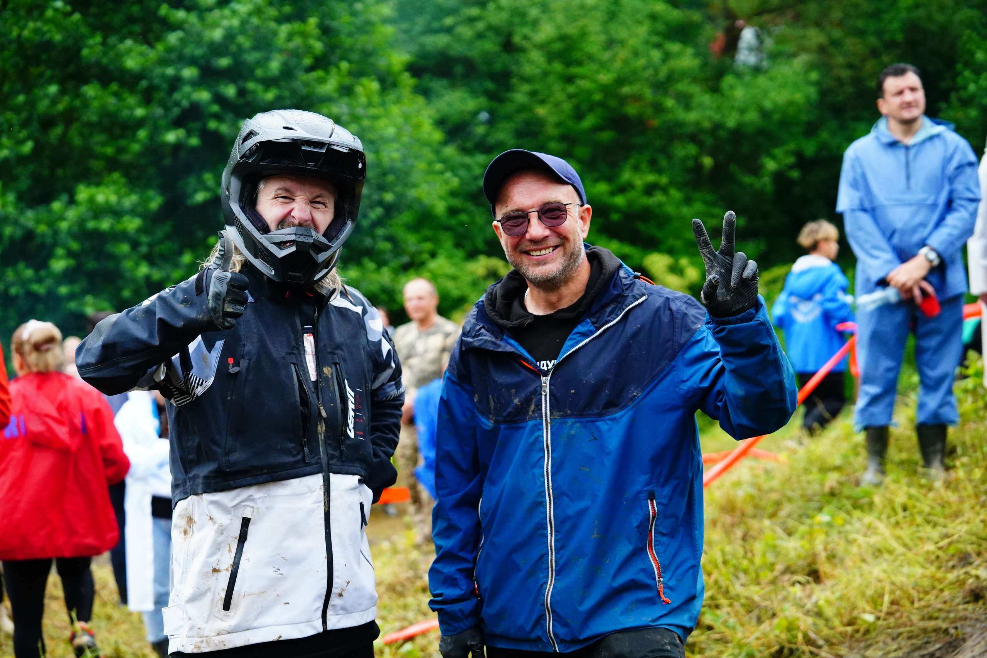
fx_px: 1947
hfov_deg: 28.5
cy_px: 329
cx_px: 494
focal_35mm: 71
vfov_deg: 19.2
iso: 5000
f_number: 4
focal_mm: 71
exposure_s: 1/4000
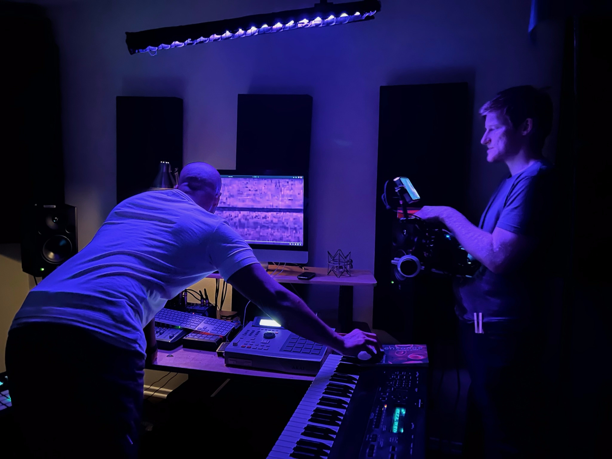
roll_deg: -0.5
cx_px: 306
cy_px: 230
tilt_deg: -6.6
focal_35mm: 26
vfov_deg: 53.0
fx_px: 460
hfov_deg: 67.3
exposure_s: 1/9
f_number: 1.5
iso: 2000
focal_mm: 5.7
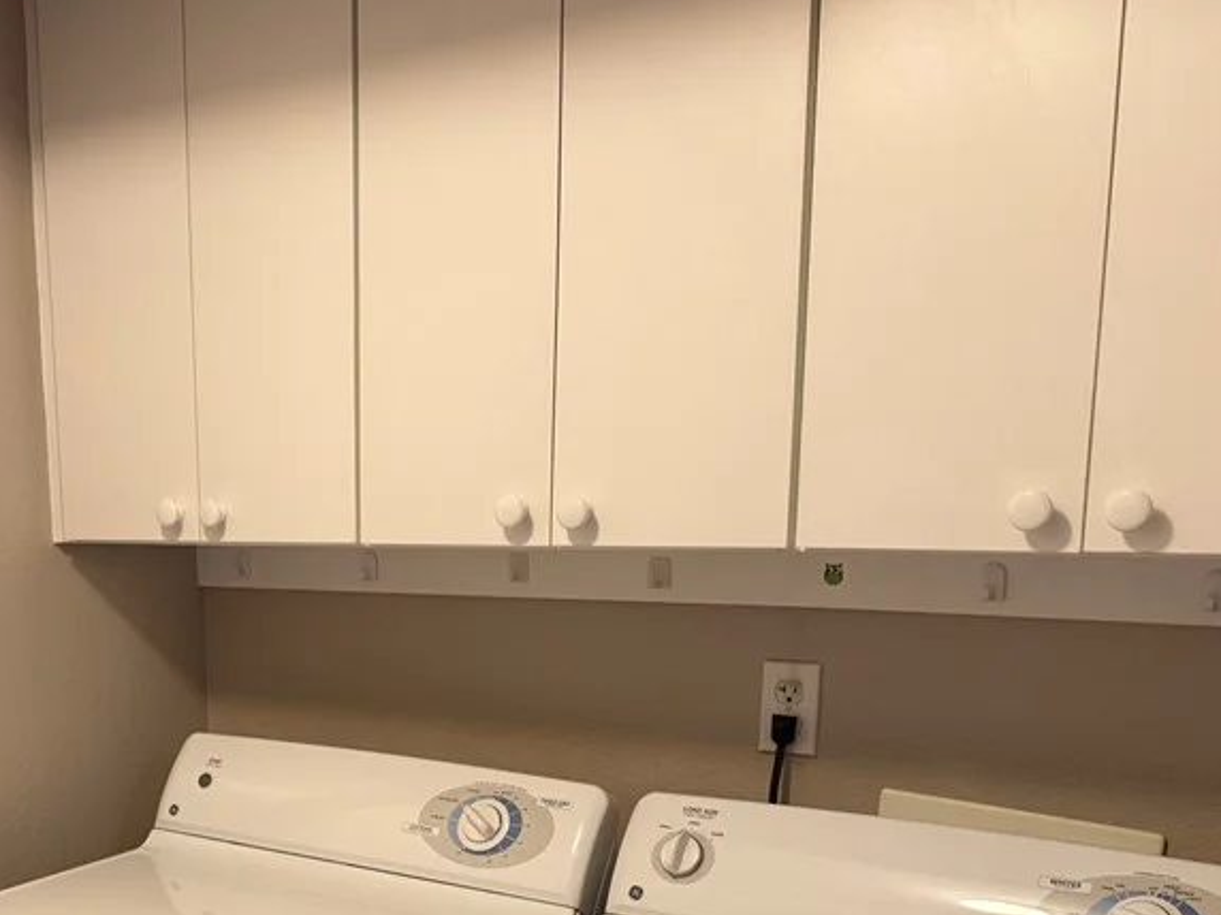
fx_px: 1517
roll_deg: +1.5
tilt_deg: -10.7
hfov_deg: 41.9
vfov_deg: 32.5
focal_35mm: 43
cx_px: 237
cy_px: 751
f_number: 1.78
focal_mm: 6.76
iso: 200
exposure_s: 1/60
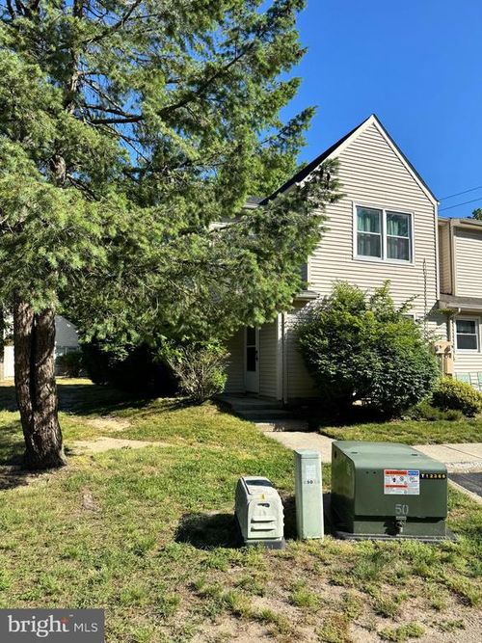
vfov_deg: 71.6
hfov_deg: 56.8
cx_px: 241
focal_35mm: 24
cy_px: 322
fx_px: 446
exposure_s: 1/2710
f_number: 1.78
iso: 80
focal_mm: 6.76
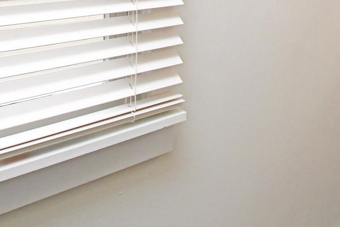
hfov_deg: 43.8
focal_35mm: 43
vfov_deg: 26.7
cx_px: 259
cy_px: -63
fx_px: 406
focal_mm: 10
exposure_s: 1/250
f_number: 10
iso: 2500
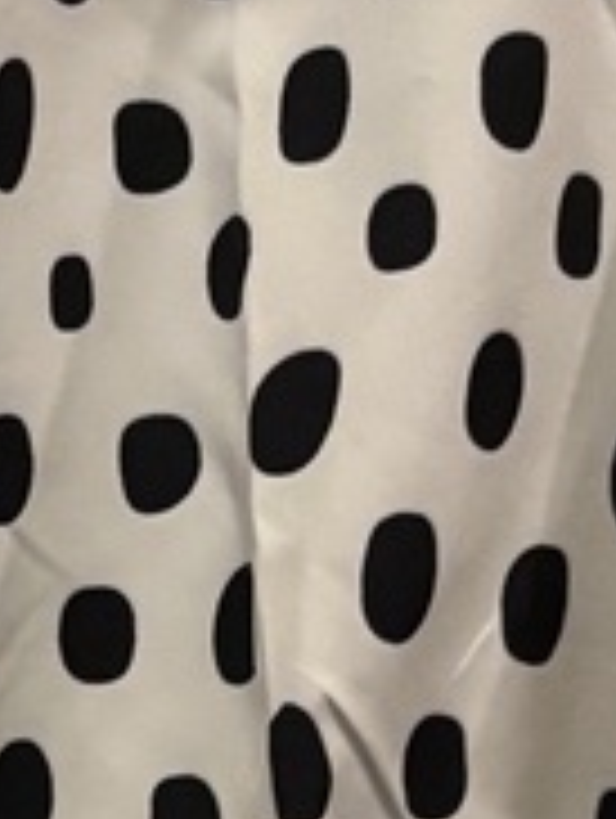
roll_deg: +0.8
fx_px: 4498
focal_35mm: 190
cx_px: -558
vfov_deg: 10.2
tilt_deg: -2.3
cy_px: 956
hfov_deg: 7.6
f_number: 1.6
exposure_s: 1/40
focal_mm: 5.96
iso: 500
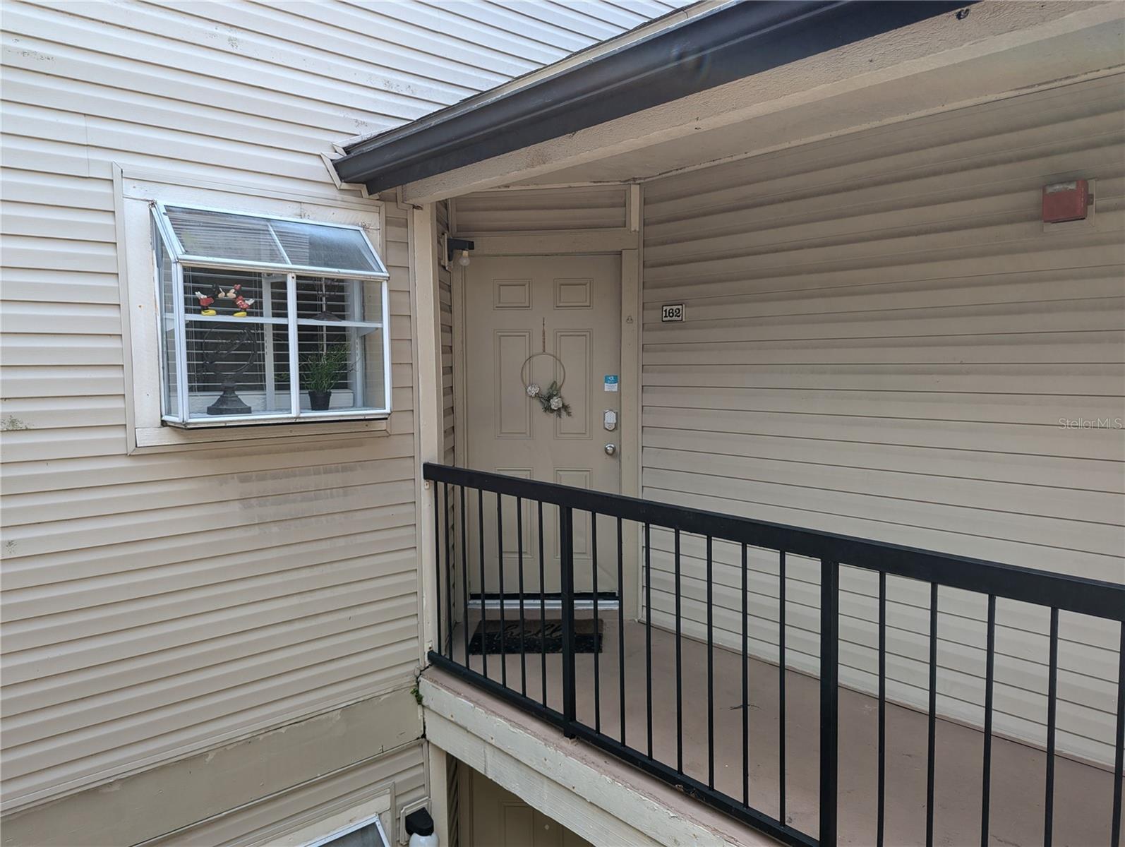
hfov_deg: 71.5
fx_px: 781
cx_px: 562
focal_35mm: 24
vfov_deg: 56.9
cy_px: 424
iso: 41
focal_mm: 6.81
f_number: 1.85
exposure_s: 1/348
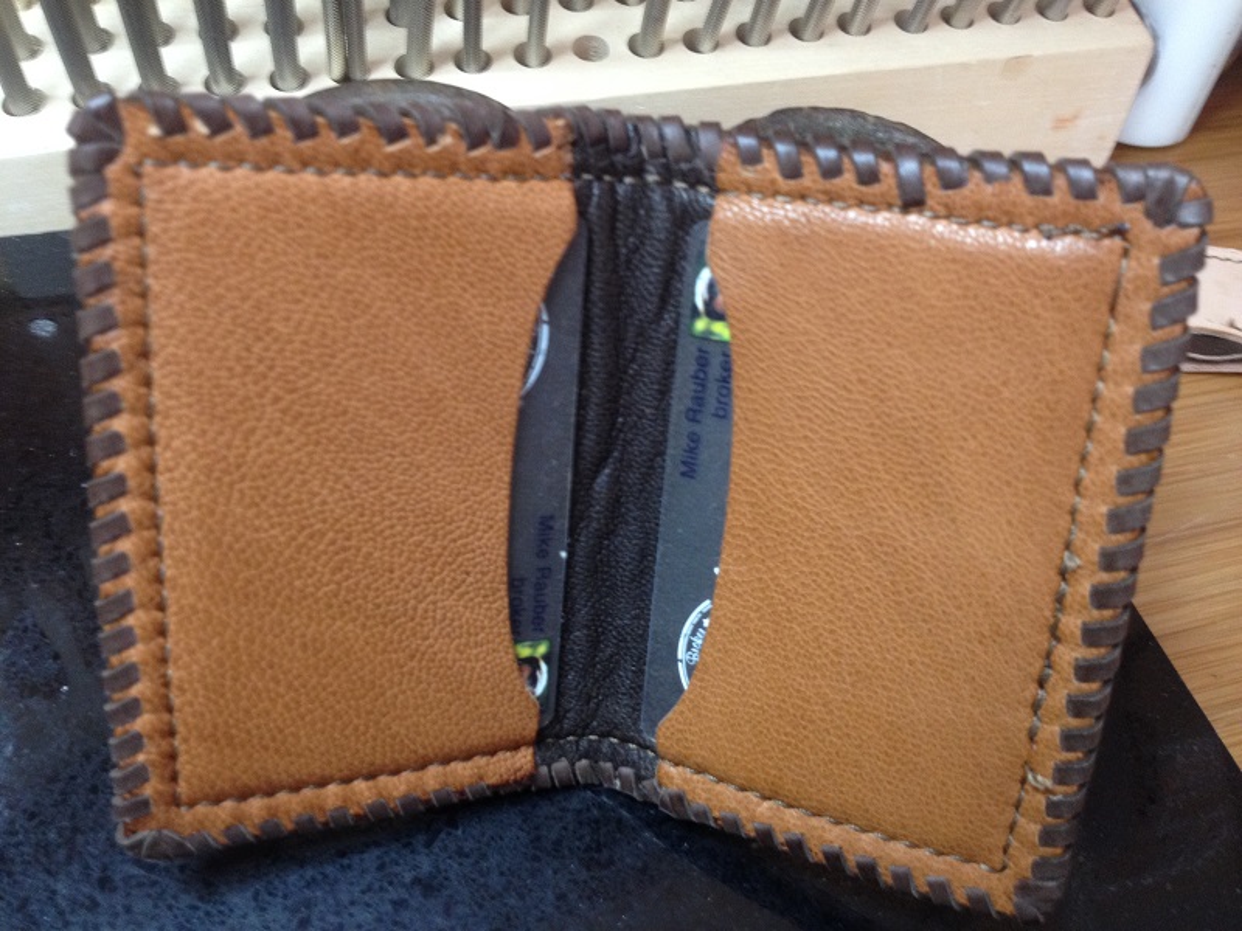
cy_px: 466
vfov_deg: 40.7
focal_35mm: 35
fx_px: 1256
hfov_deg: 52.6
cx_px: 621
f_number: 2.4
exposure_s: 1/20
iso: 160
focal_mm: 4.28
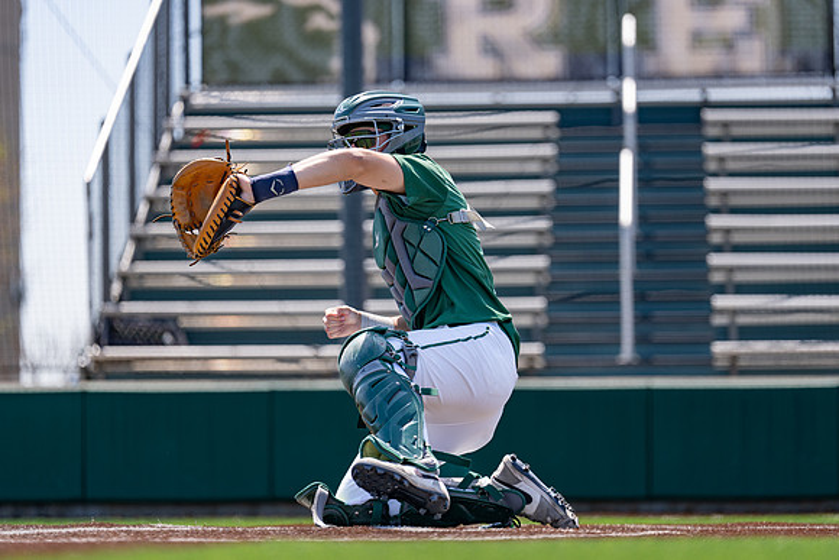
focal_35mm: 169
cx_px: 443
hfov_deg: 12.1
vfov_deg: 8.1
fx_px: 3942
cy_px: 264
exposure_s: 1/1250
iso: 100
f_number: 2.8
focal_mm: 160
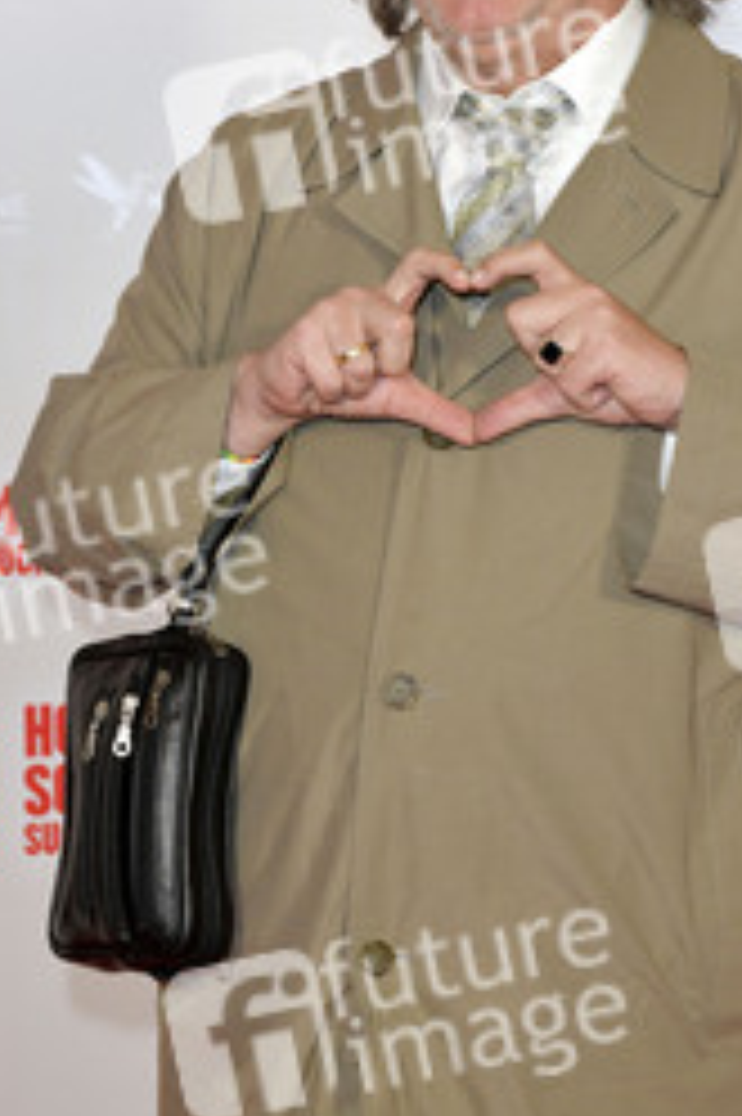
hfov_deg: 12.1
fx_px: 3498
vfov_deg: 18.0
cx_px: 526
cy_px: 342
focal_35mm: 113
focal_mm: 70
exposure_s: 1/200
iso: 1250
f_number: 6.3
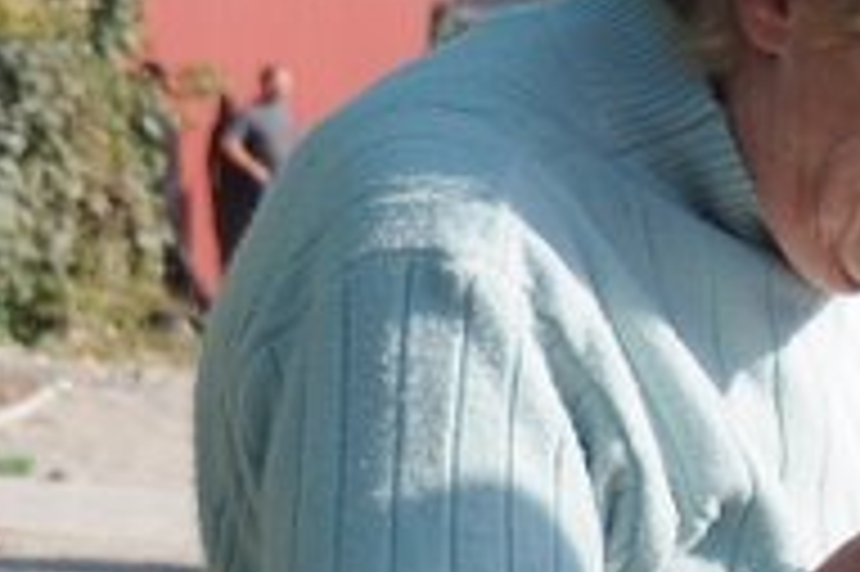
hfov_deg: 6.2
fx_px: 7685
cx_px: 1837
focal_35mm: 322
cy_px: 581
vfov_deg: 4.3
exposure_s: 1/1000
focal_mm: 40
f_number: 5.6
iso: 250
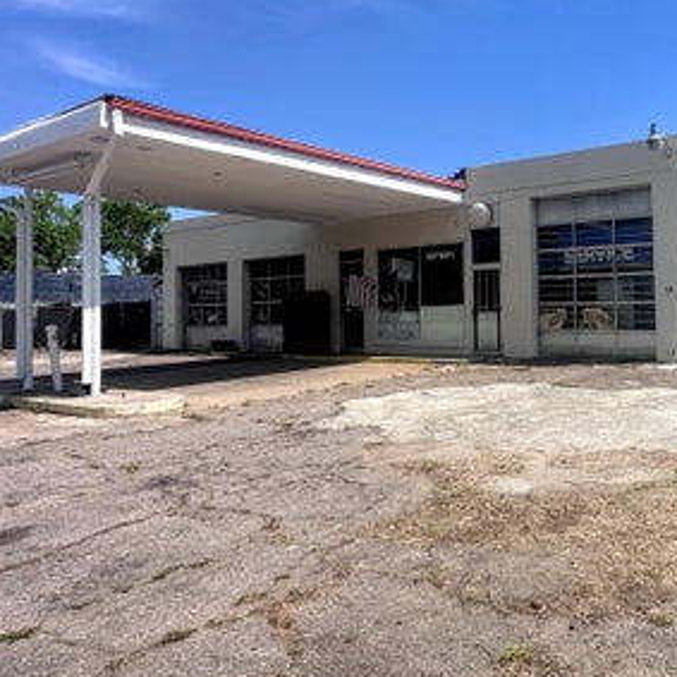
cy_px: 282
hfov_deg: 52.3
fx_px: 620
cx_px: 572
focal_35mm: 28
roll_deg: +1.1
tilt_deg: +3.1
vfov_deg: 57.0
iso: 50
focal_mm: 2.22
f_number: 2.2
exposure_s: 1/2747
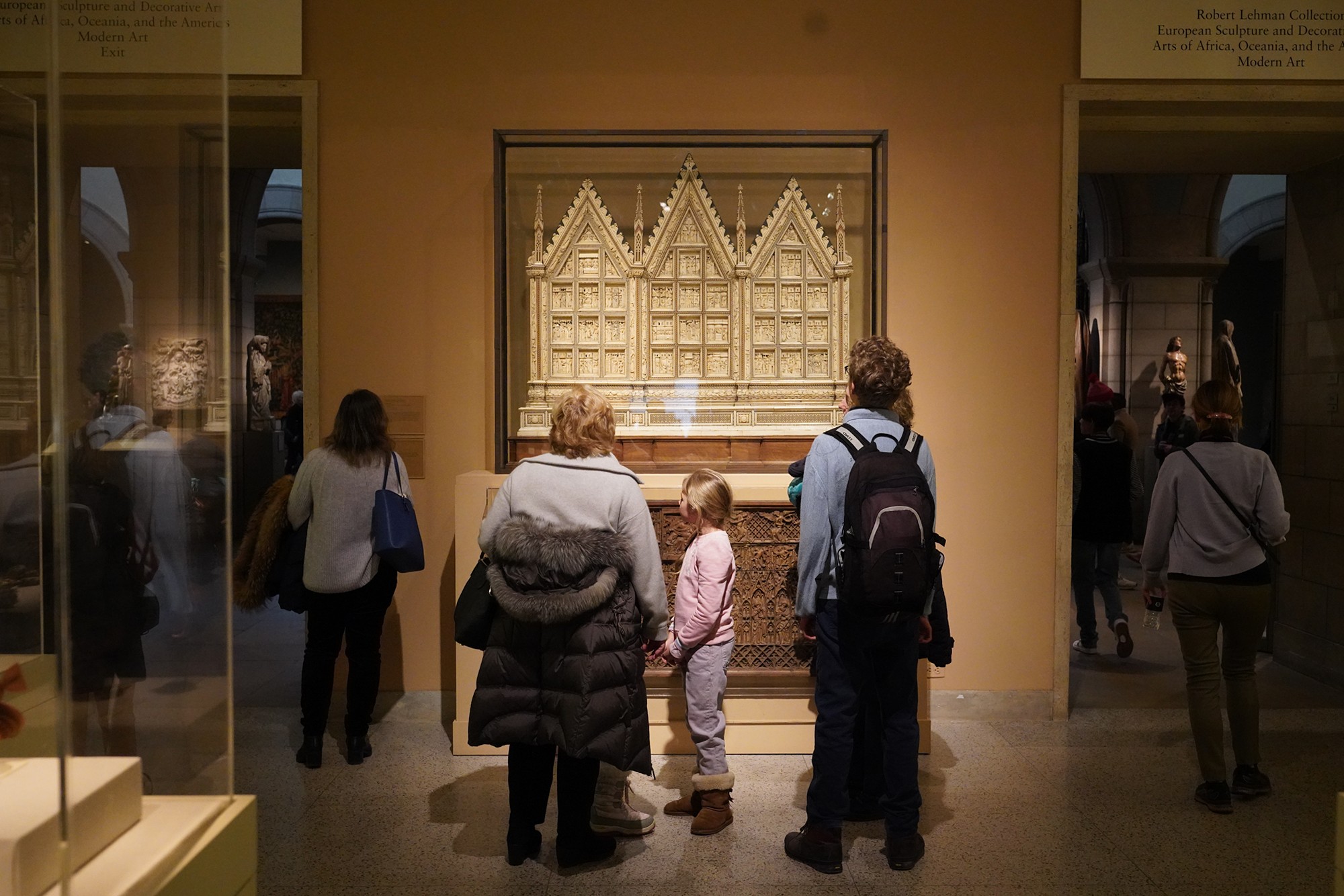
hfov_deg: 55.8
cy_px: 448
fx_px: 1269
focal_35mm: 34
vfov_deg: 38.9
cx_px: 672
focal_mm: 34
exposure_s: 1/100
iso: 8000
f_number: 4.5
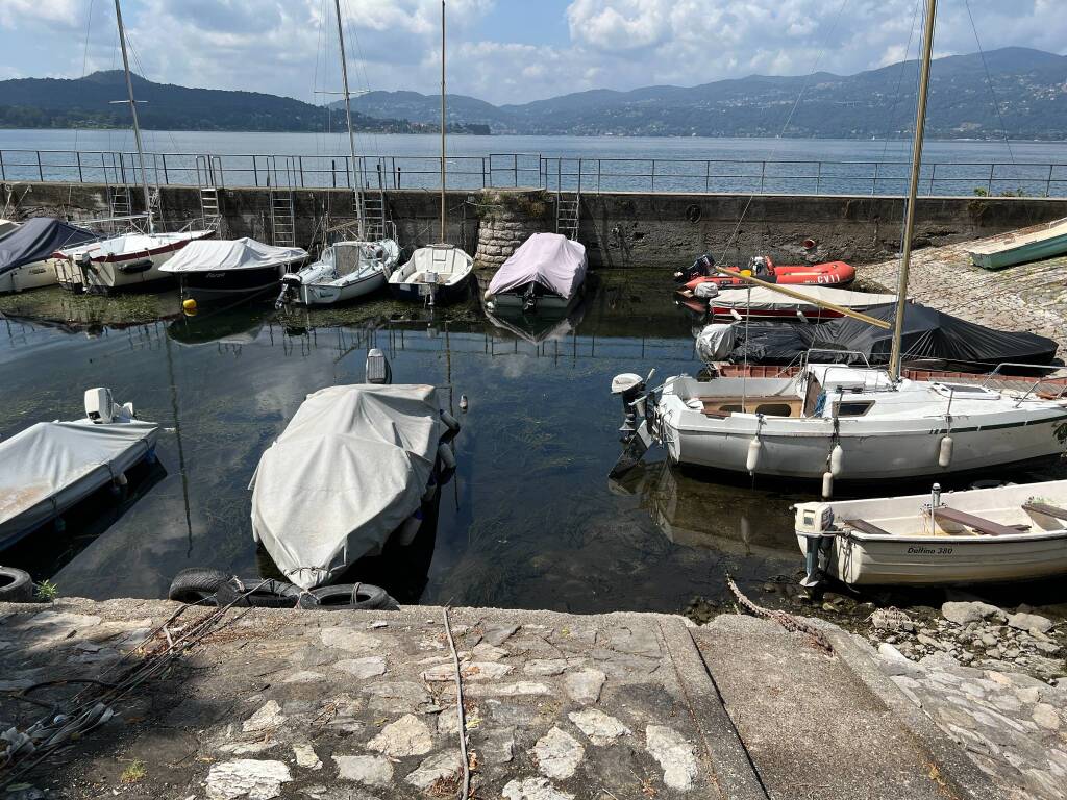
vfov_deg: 53.1
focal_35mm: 26
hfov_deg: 67.3
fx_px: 801
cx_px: 534
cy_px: 400
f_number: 1.5
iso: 50
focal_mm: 5.7
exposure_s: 1/4630
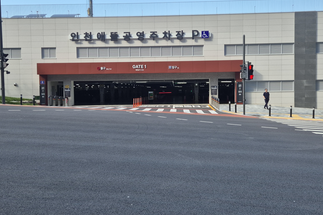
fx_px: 215
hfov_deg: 73.7
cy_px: 103
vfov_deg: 53.1
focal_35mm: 24
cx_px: 162
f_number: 1.8
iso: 25
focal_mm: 5.4
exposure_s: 1/616
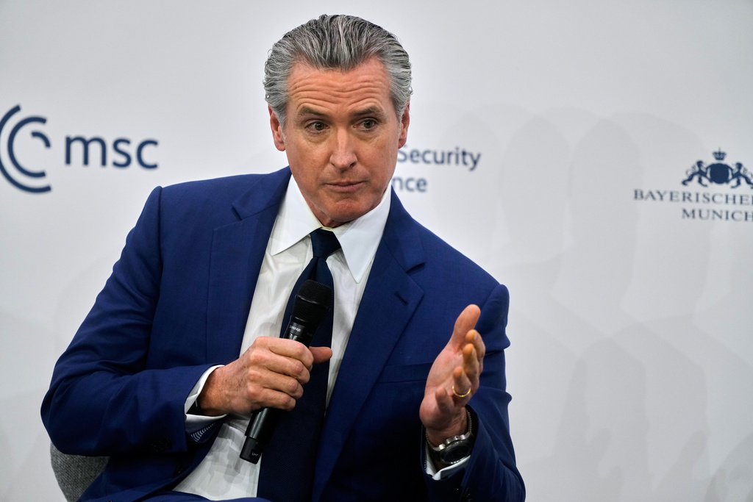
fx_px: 11714
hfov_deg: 3.7
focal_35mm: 560
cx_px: 376
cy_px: 251
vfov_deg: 2.5
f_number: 4
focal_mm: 560
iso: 2500
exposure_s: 1/320
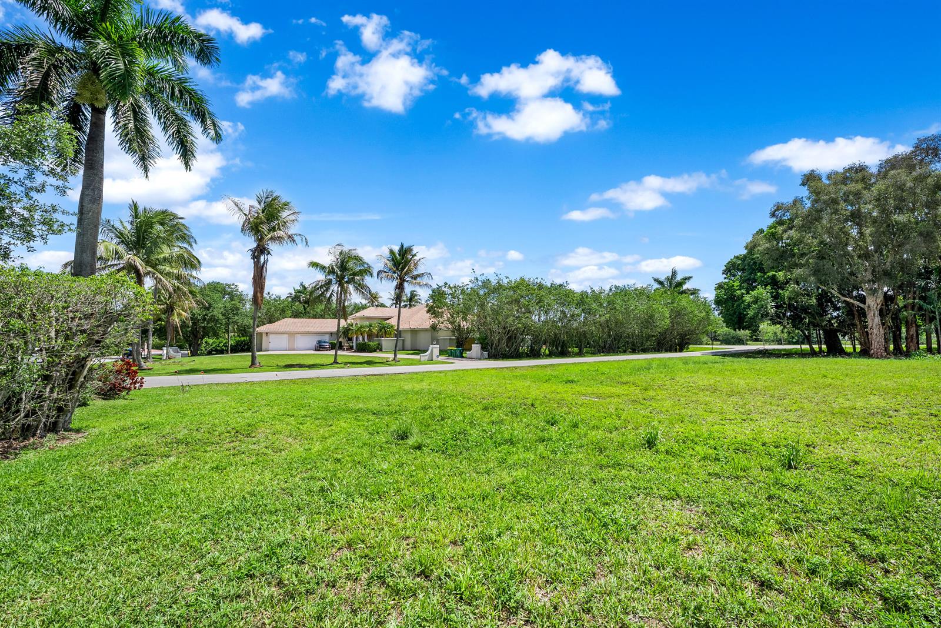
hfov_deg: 104.2
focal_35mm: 14
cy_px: 314
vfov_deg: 81.3
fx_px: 366
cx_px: 470
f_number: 11
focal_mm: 14
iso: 800
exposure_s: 1/500
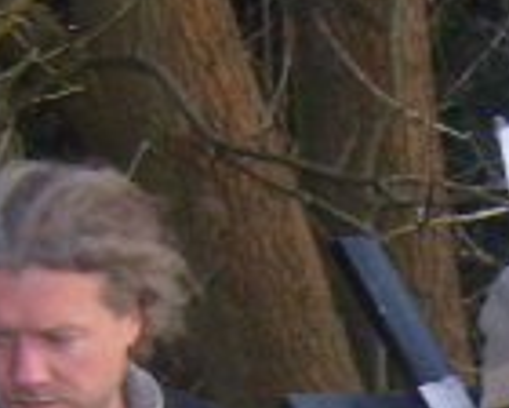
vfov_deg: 5.9
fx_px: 3766
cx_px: 883
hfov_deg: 7.5
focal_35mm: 250
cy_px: 969
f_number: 2.8
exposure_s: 1/30
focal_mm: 7.4
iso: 172
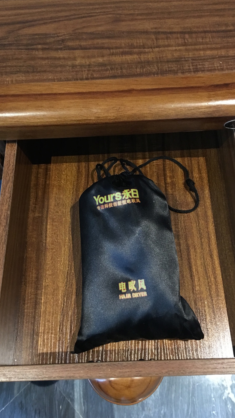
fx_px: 354
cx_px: 123
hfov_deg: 36.7
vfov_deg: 61.0
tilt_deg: -66.6
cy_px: 208
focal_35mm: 32
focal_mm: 4.15
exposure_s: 1/8
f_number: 2.2
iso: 125
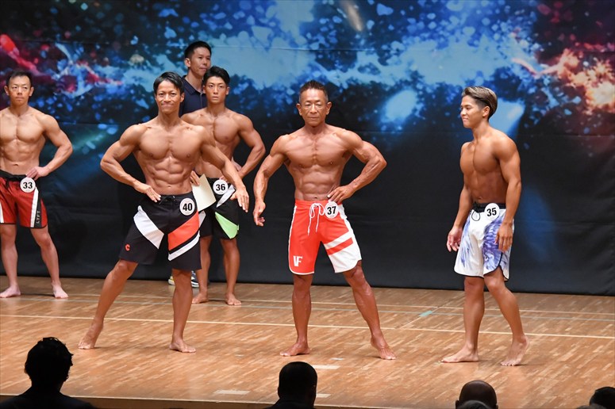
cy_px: 204
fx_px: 3842
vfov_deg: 6.1
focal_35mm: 225
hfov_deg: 9.2
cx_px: 308
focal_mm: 150
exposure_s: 1/400
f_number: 5.6
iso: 8000
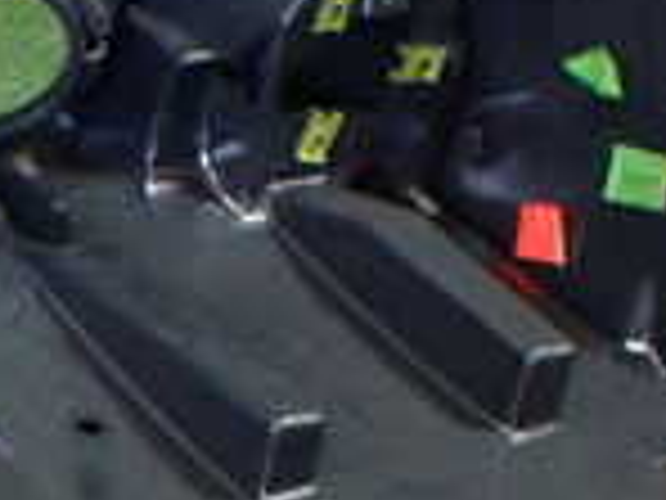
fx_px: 2347
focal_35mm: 122
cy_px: 586
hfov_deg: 15.1
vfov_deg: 11.9
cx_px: -292
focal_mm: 5.4
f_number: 2.3
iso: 800
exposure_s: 1/125
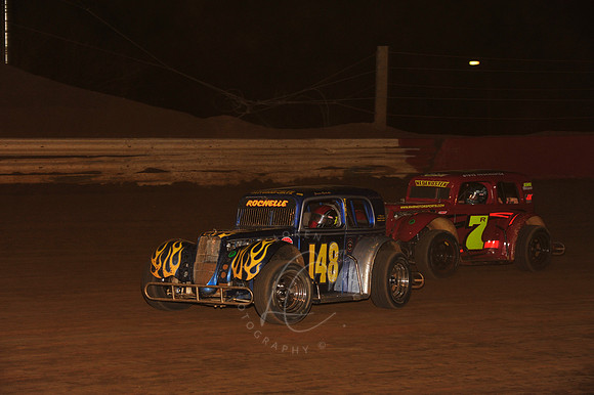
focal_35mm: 112
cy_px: 198
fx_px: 1847
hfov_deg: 18.3
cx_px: 297
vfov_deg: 12.2
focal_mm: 112
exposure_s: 1/250
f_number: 7.1
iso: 800
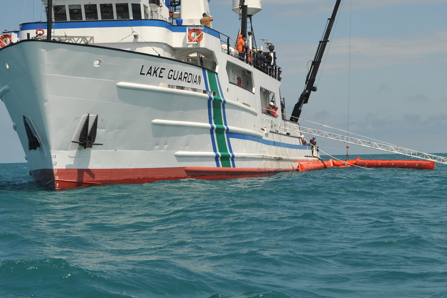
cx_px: 246
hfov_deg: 21.0
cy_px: 80
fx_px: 1204
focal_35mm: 97
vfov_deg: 14.0
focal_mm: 56
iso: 200
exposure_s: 1/640
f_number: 9
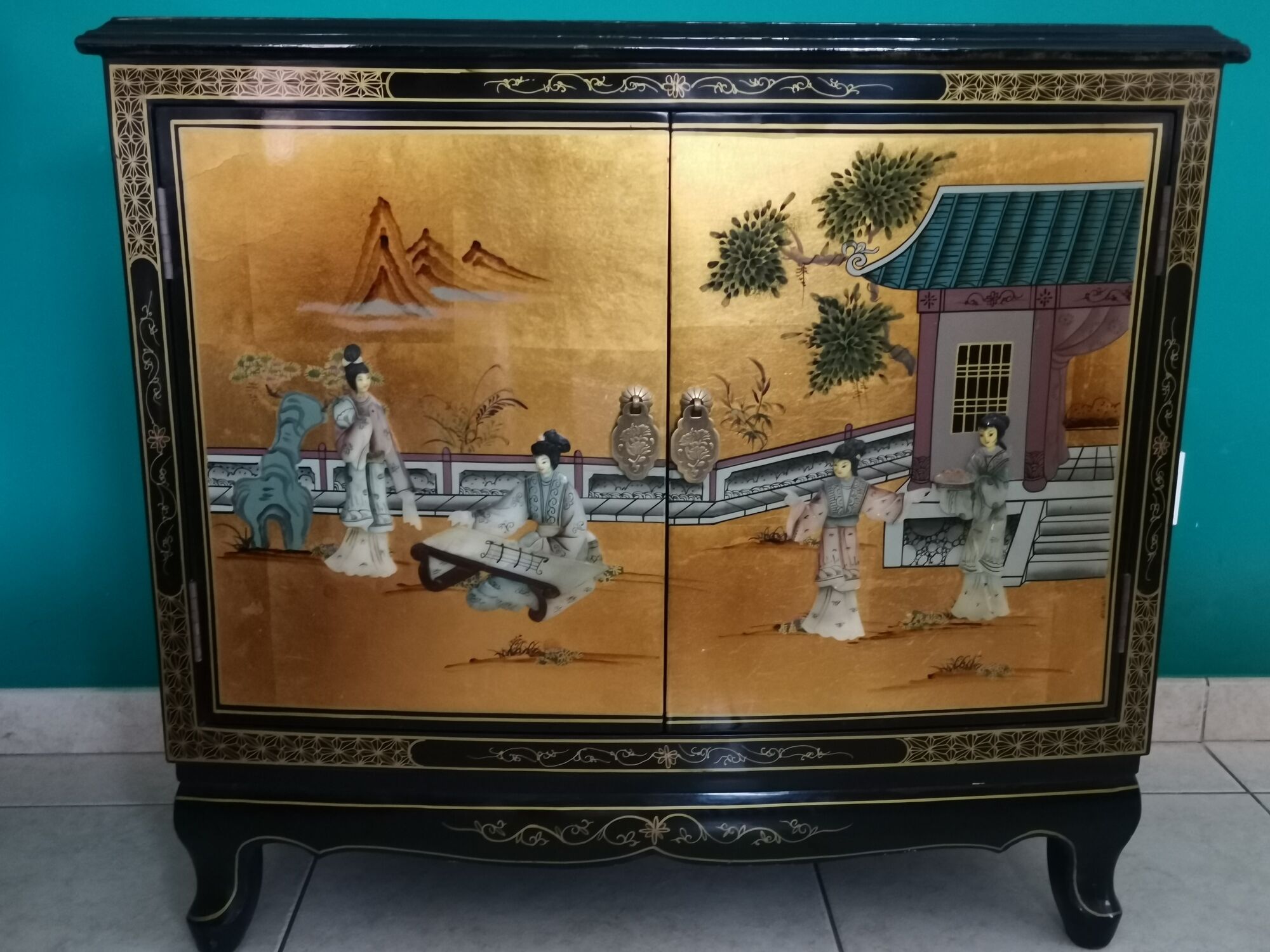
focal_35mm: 37
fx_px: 1357
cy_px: 476
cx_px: 635
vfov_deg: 38.7
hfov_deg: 50.1
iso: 640
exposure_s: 1/25
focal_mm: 4.75
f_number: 1.8
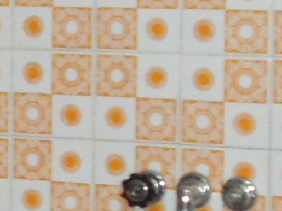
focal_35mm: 241
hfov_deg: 7.9
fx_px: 1963
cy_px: 25
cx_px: -272
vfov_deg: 6.2
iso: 400
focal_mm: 5.6
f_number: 3
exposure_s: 1/40
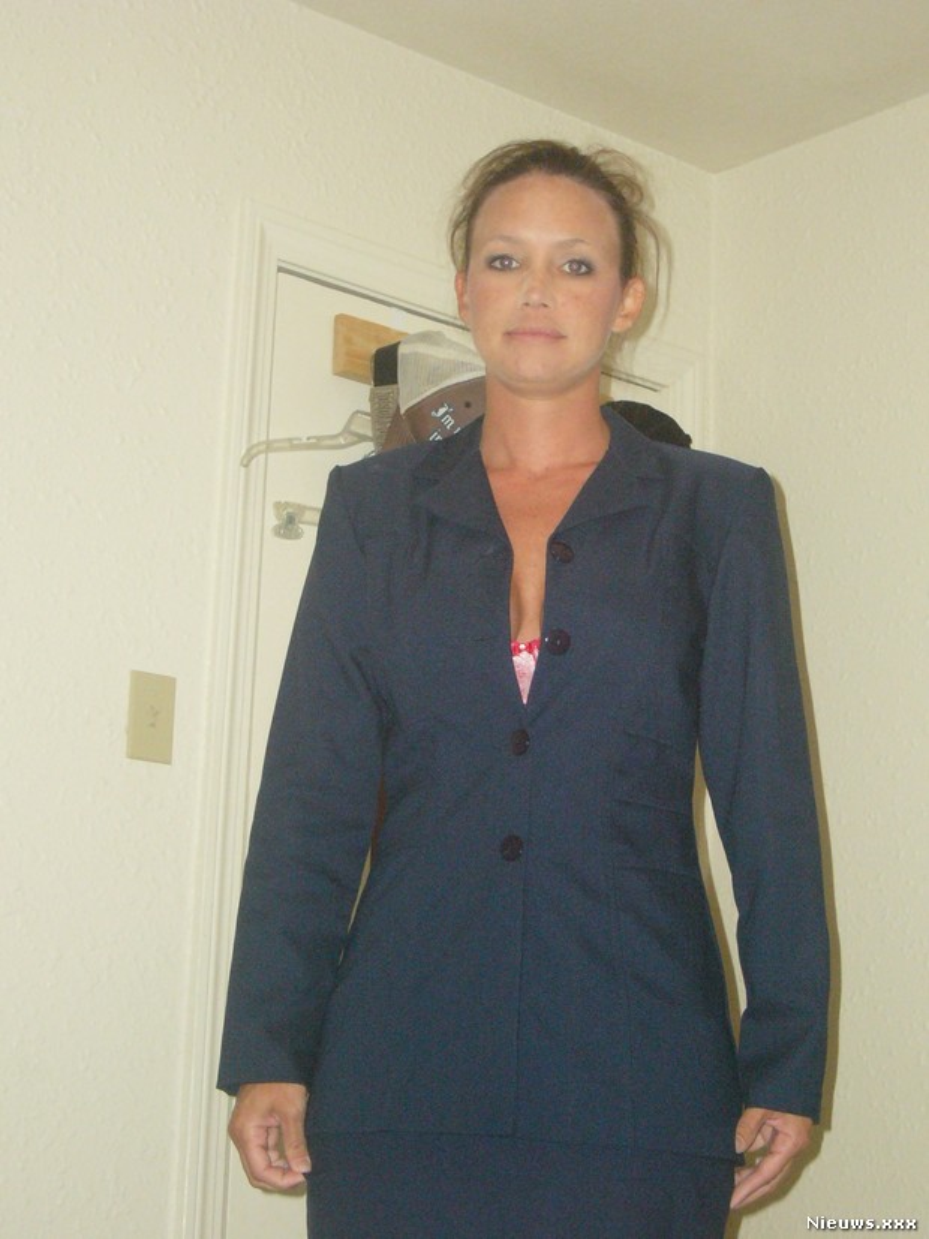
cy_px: 620
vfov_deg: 28.2
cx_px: 464
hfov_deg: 21.3
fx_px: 2470
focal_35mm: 69
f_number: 4
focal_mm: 11.5
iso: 400
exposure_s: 1/60
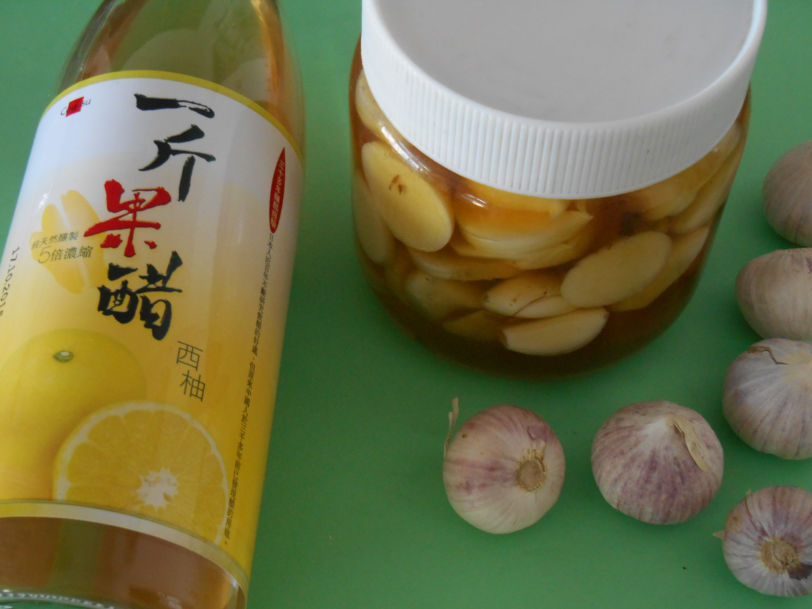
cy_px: 341
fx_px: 1407
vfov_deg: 24.4
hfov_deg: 32.2
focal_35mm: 60
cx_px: 439
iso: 320
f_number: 4.2
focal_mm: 9.5
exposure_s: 1/30
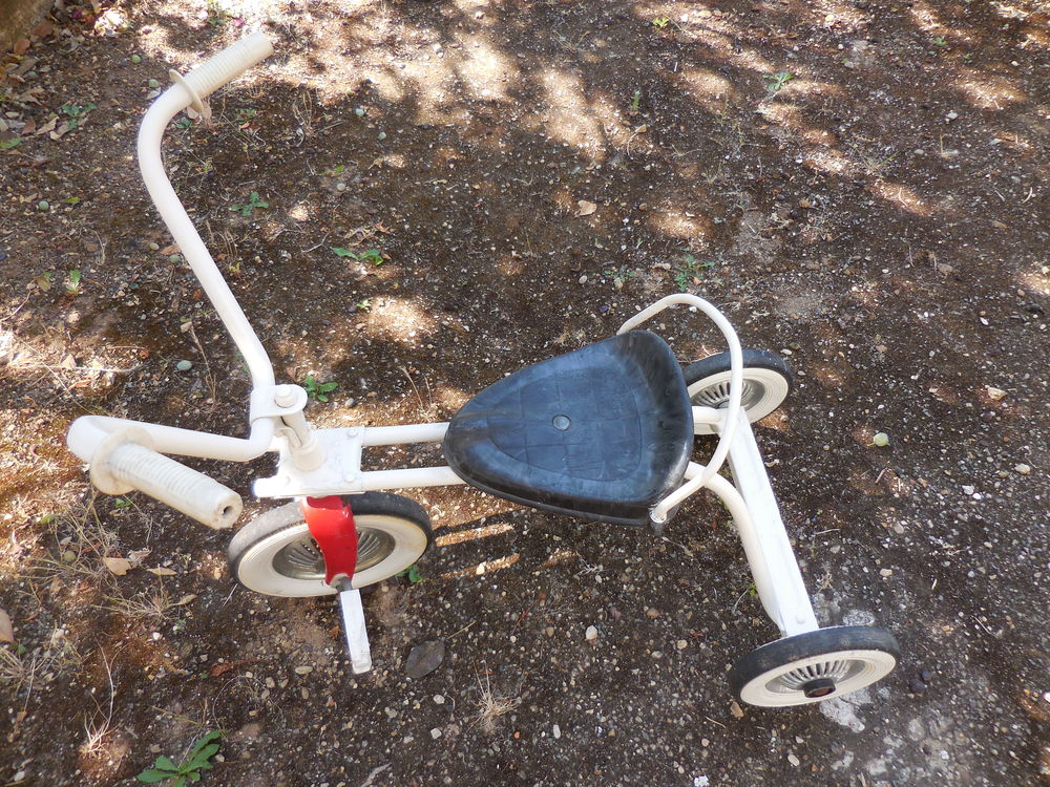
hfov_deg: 69.4
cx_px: 525
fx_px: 758
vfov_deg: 54.9
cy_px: 394
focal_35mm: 25
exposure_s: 1/125
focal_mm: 4.5
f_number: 3.3
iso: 125
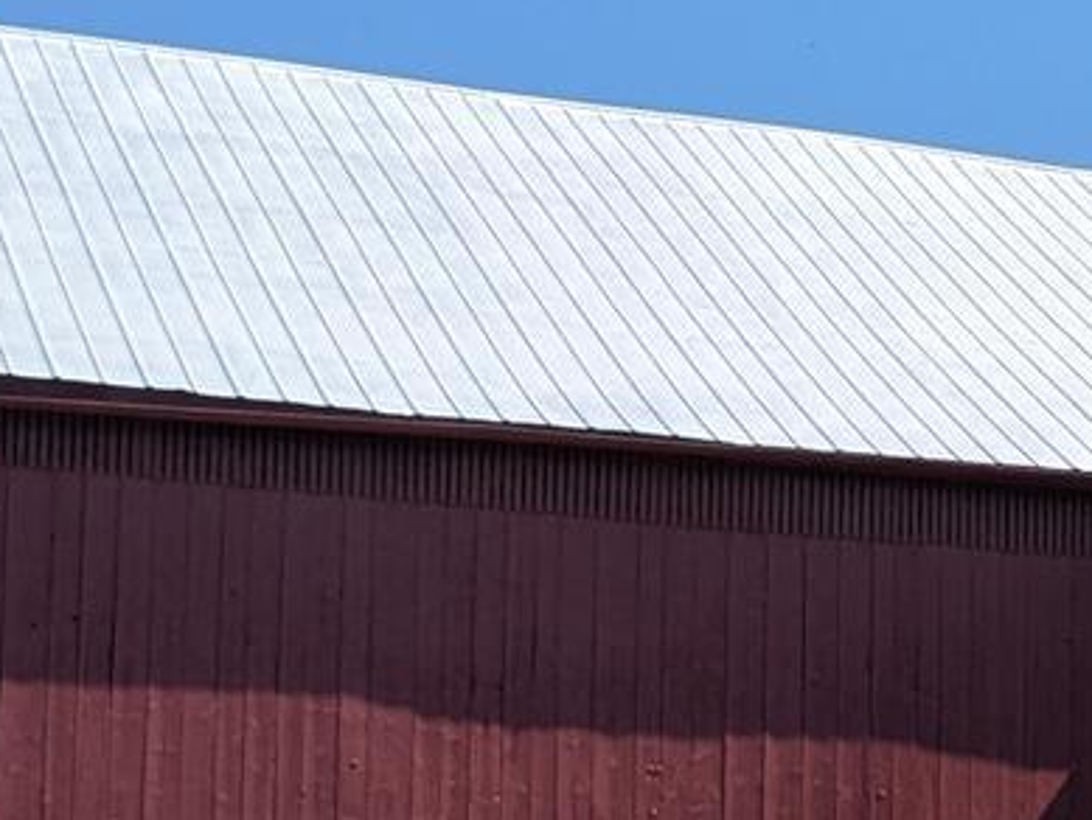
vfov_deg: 10.4
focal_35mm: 142
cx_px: 1353
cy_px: 848
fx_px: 4481
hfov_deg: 13.5
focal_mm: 4.38
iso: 50
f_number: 1.73
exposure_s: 1/3344
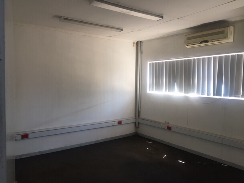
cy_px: 92
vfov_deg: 48.2
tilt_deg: -3.1
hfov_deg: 61.7
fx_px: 204
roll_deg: +0.3
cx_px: 122
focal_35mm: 29
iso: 100
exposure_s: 1/33
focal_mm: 4.15
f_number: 2.2
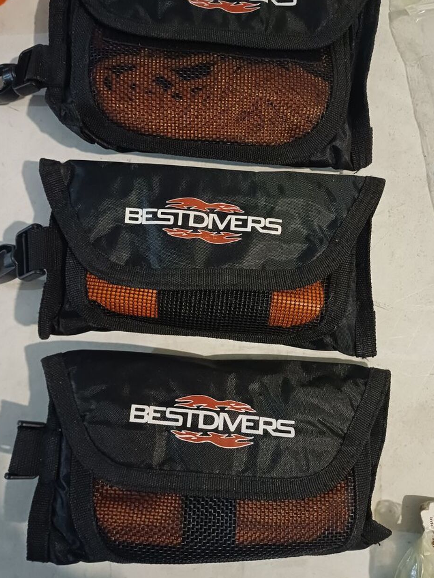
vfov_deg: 65.2
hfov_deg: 51.4
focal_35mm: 27
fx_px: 451
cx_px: 207
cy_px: 270
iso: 1000
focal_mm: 4.65
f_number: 1.8
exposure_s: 1/20
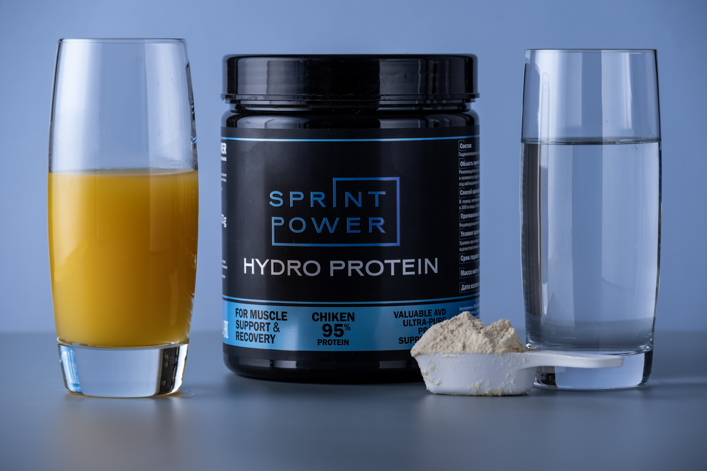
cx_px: 354
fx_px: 3397
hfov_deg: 11.9
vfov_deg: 7.9
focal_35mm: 173
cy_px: 236
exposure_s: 1/125
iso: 100
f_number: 5.6
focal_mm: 115
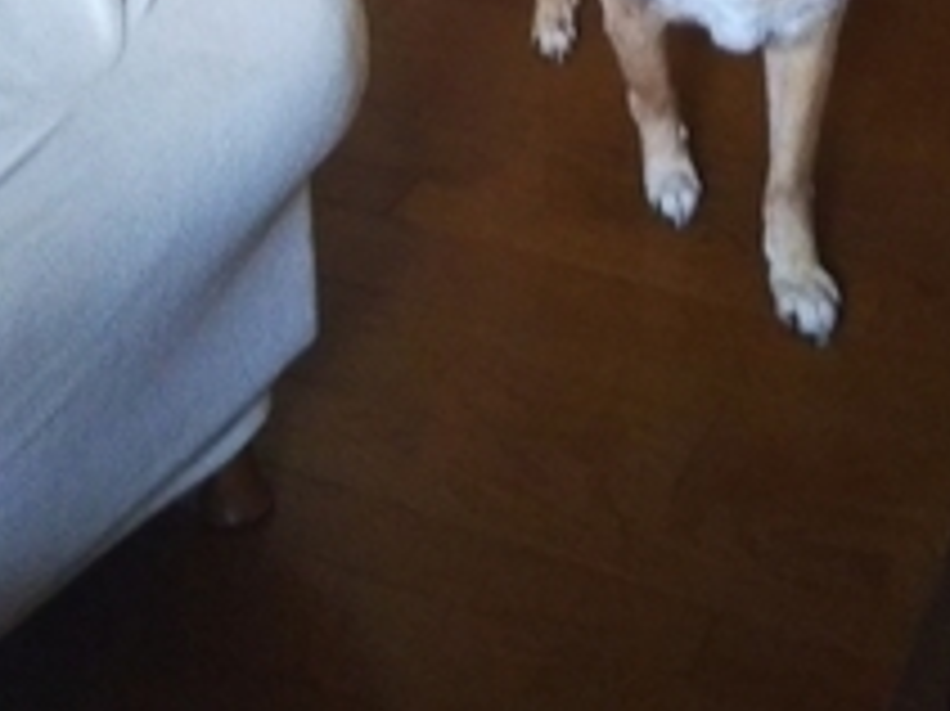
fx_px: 1947
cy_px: -297
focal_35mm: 71
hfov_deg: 27.3
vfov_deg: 18.7
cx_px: 597
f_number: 2.2
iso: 640
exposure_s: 1/15
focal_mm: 4
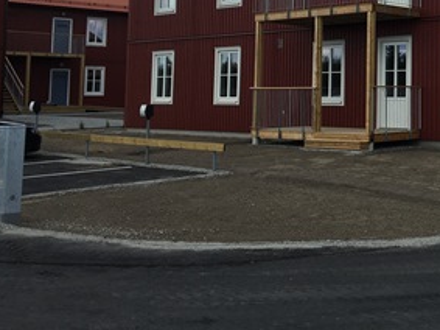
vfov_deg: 22.9
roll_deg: +0.3
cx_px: 431
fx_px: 788
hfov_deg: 29.3
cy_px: 23
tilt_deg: +4.8
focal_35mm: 62
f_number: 2.2
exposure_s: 1/1425
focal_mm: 4.15
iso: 25
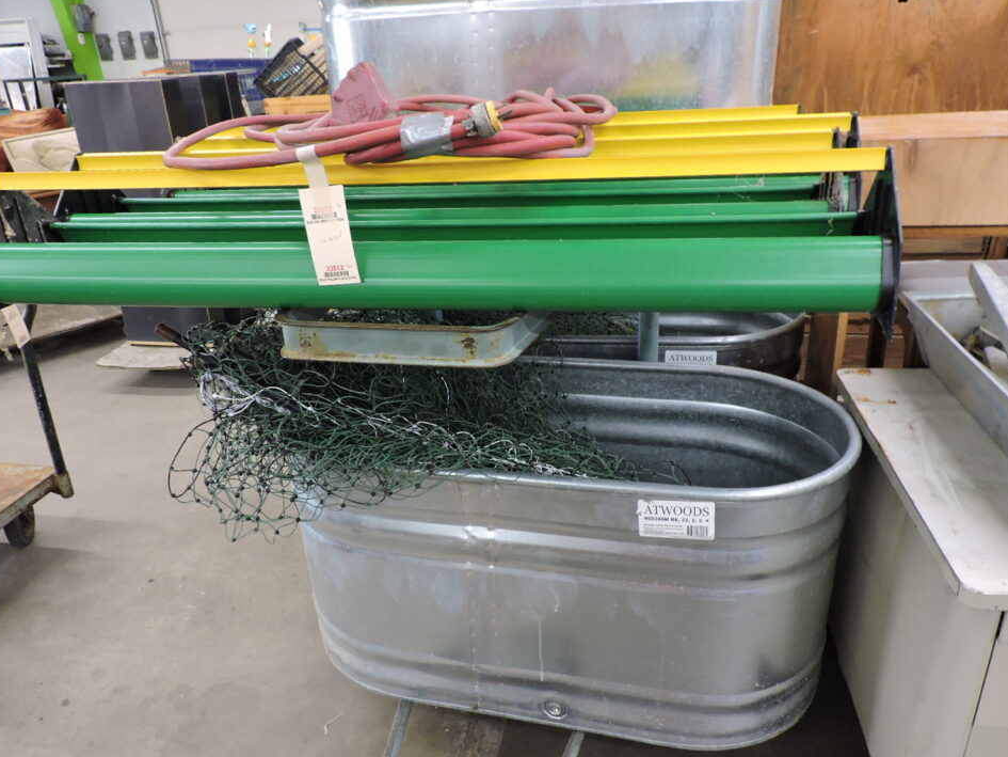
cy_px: 408
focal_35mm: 26
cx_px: 503
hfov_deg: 67.3
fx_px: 757
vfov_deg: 53.0
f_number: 3
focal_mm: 4.3
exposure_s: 1/25
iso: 400
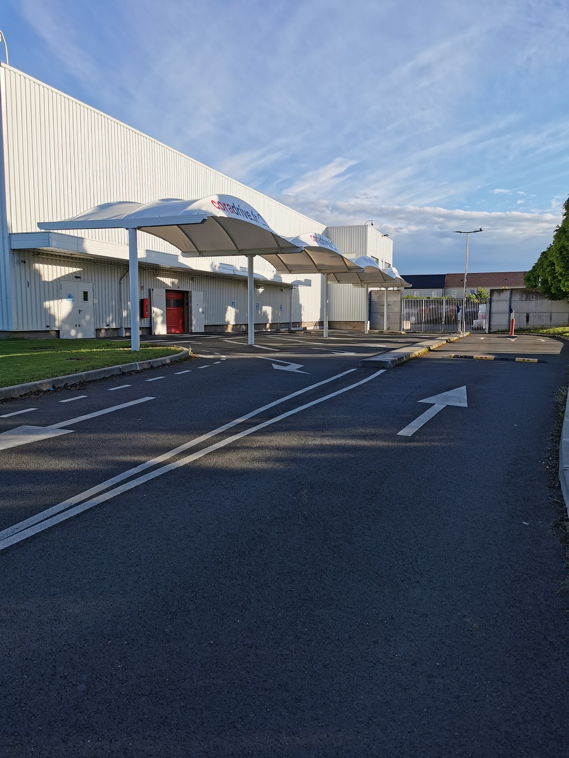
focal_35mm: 27
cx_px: 284
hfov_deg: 51.4
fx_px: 592
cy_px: 379
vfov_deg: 65.3
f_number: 1.6
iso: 50
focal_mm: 5.56
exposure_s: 1/3623
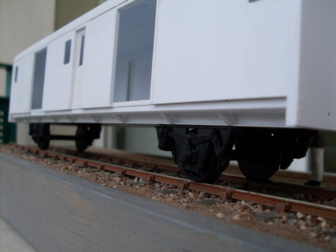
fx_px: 369
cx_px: 168
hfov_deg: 49.0
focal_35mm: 38
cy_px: 126
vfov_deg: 37.7
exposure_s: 1/500
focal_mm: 6.3
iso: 80
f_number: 2.8
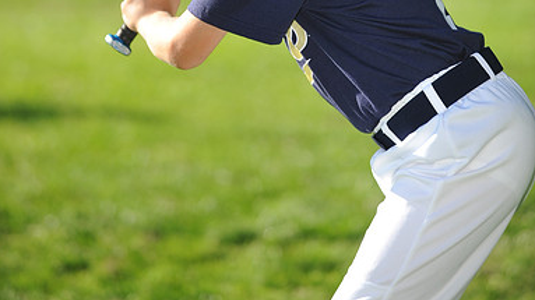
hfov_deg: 8.8
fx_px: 3488
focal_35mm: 246
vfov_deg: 4.9
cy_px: -87
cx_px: 267
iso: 200
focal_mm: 155
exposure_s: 1/1000
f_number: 4
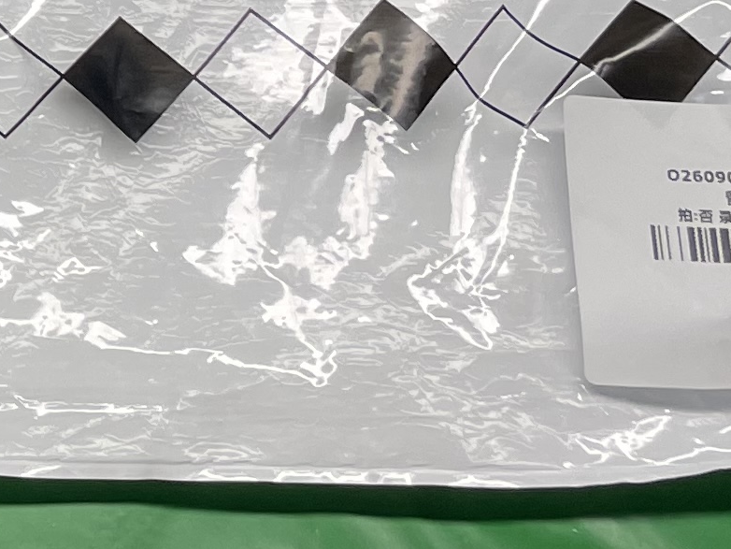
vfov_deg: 10.0
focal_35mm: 134
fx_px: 2831
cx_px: -596
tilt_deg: -59.6
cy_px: -638
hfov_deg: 13.2
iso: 40
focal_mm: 4.2
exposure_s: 1/100
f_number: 1.6
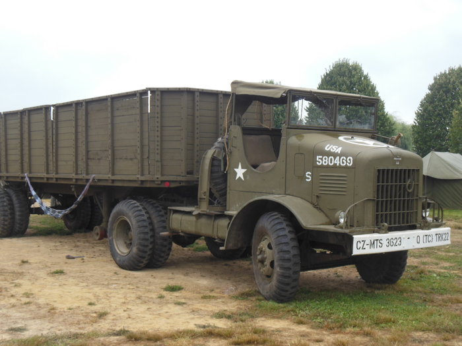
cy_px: 173
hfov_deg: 38.2
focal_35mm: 50
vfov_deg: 29.1
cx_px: 231
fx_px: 667
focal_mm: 8.9
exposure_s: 1/100
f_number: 4
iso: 125
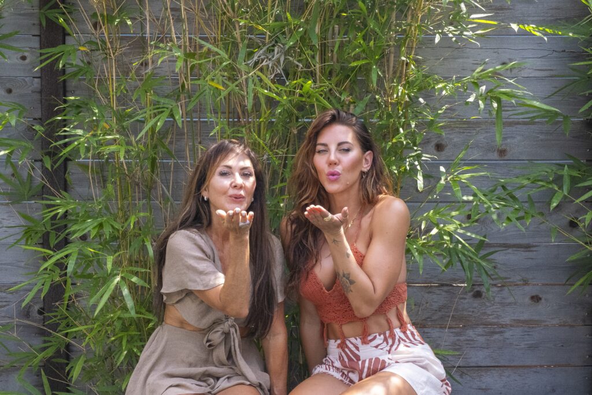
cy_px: 198
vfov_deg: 16.5
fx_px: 1365
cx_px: 296
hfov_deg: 24.5
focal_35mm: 83
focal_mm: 55
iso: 3200
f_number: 13
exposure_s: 1/500
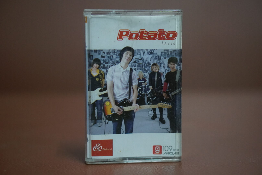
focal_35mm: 75
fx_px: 546
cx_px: 131
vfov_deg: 18.2
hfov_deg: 27.0
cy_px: 88
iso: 2000
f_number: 2
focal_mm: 50
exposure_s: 1/160
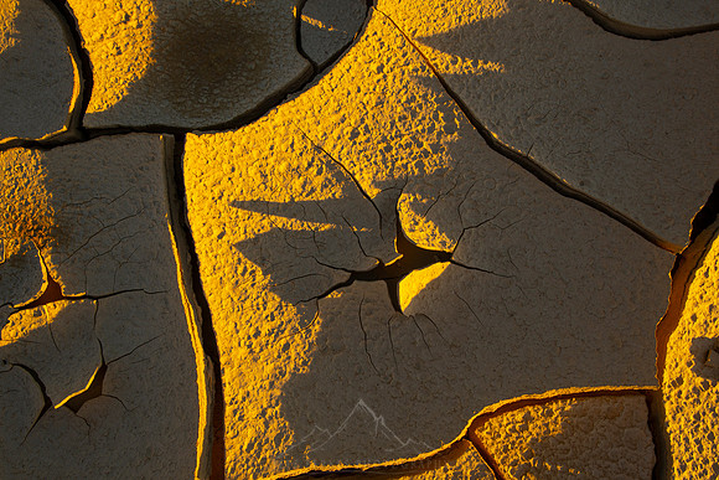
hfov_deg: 73.7
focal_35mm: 24
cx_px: 360
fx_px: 479
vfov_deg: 53.2
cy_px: 240
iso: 200
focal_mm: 24
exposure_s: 1/80
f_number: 14
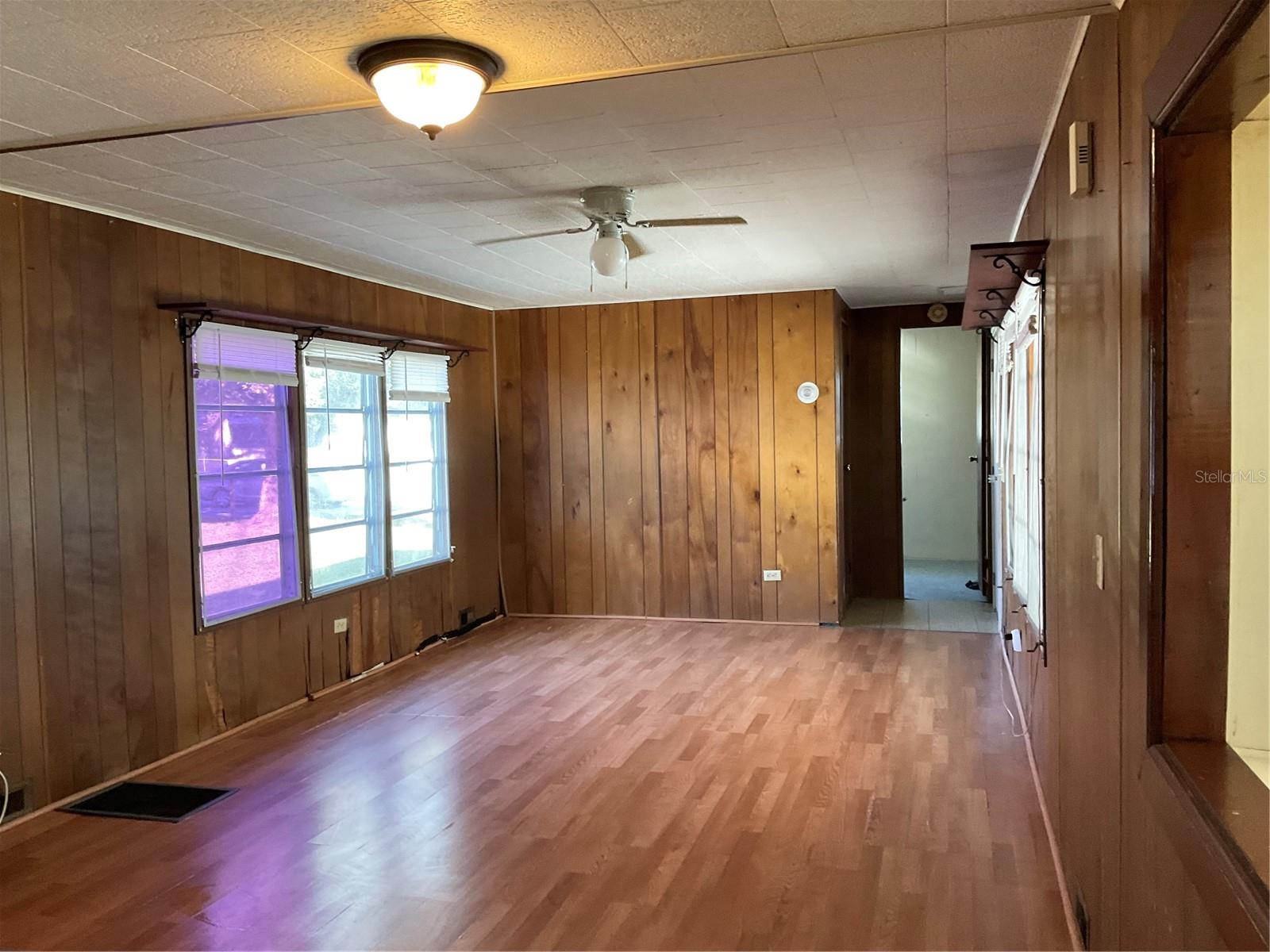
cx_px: 635
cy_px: 476
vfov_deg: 48.2
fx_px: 1064
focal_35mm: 29
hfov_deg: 61.7
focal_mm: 3
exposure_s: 1/60
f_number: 1.8
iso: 125
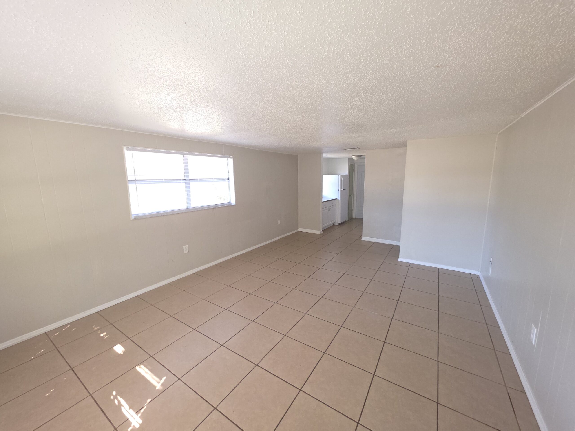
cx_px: 288
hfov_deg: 106.2
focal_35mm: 13
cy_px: 216
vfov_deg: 89.9
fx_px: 216
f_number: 1.9
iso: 160
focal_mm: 2.2
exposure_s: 1/60
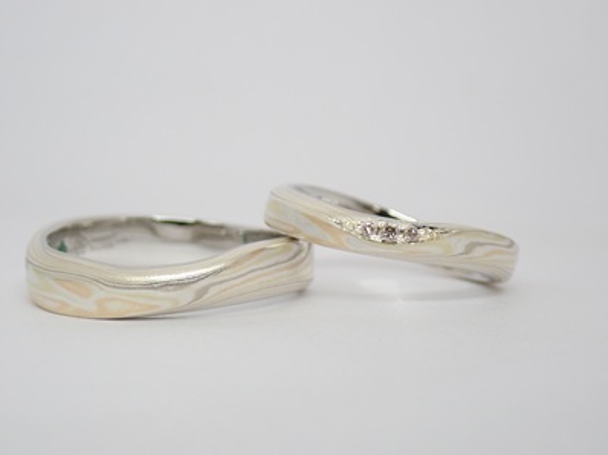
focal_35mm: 87
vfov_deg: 17.0
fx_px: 1527
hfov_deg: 22.5
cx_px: 267
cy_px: 251
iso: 200
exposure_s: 1/100
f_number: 4.1
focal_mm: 13.65
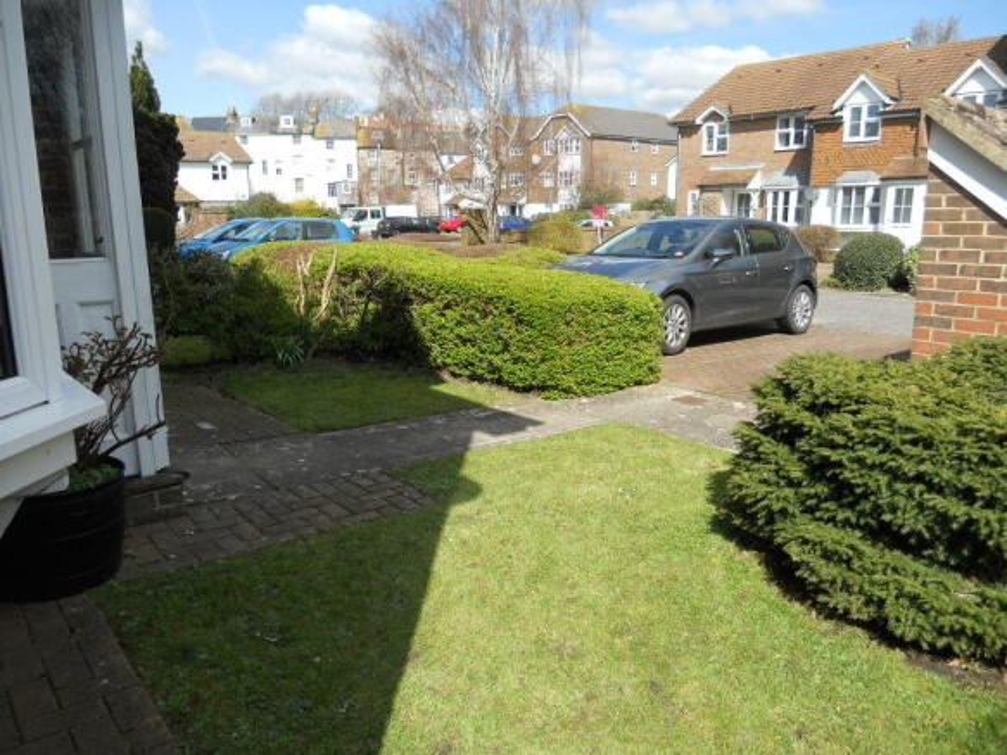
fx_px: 785
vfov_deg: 51.3
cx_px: 504
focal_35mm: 27
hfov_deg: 65.3
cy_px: 378
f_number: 3.2
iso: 80
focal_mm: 4.9
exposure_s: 1/640
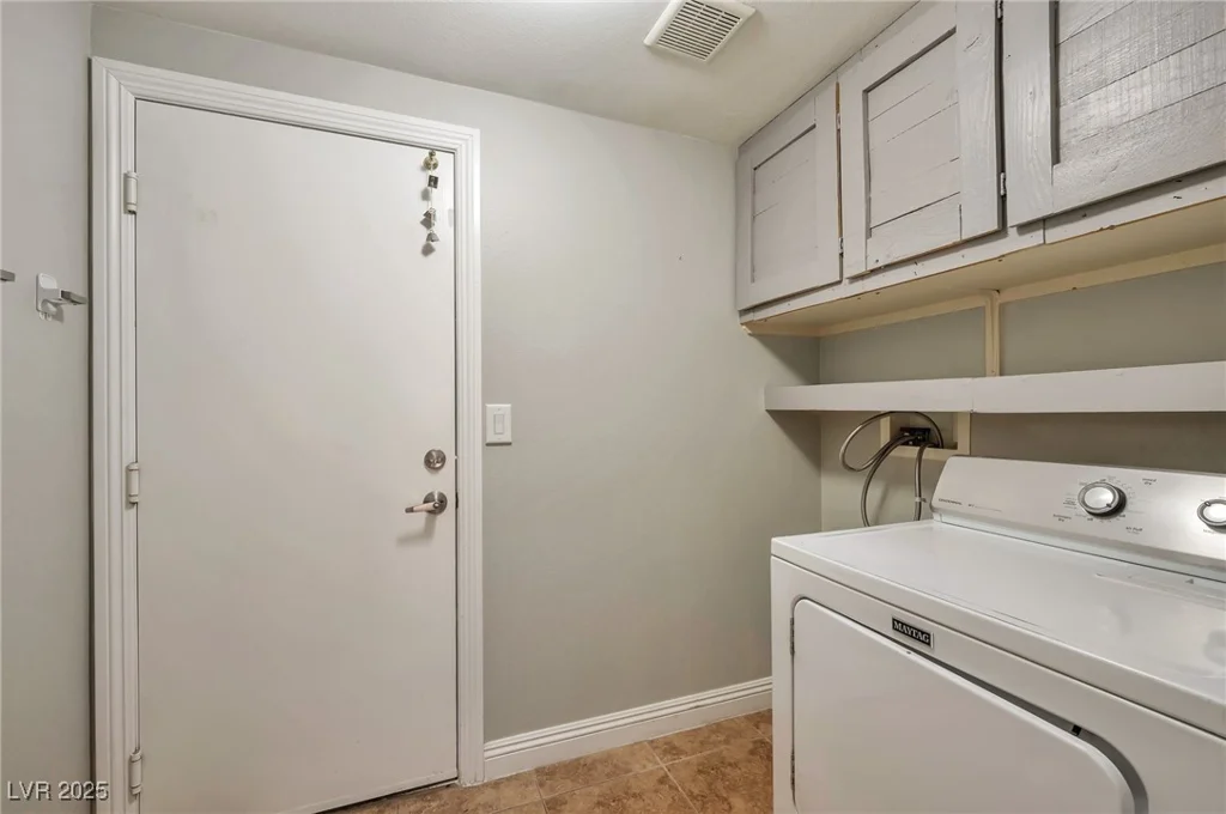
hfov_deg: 98.6
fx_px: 527
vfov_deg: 75.3
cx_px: 613
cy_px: 407
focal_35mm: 16
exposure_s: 1/15
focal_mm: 15.5
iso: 400
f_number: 10
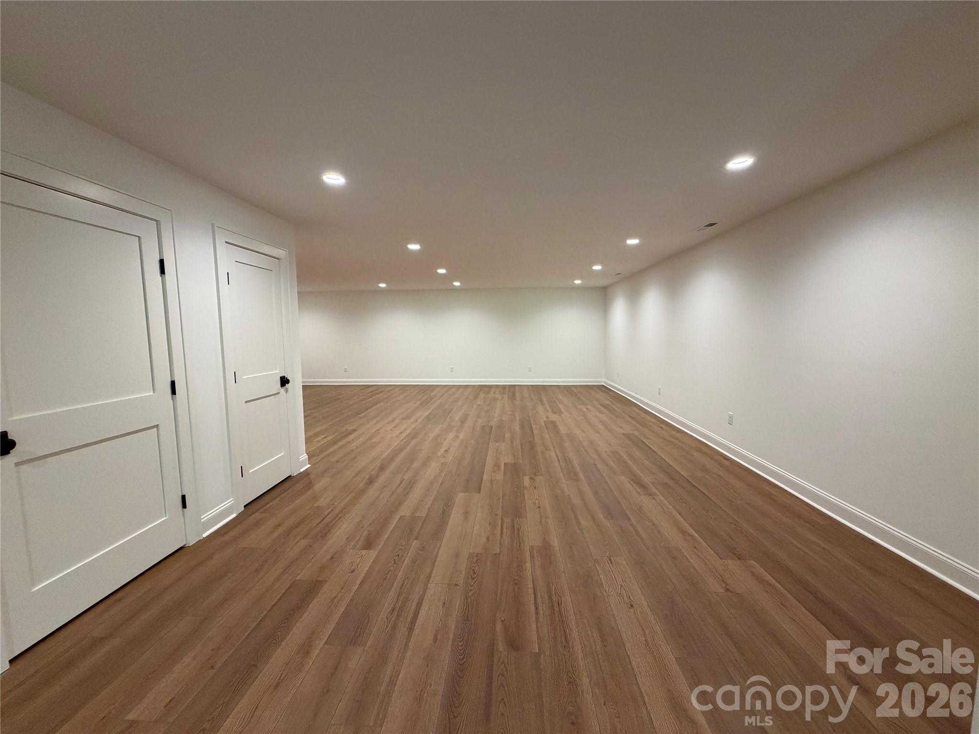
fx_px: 396
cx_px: 490
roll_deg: +0.9
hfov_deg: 102.1
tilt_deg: -6.0
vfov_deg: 85.7
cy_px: 367
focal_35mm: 14
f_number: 2.2
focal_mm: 2.22
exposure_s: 1/60
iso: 250
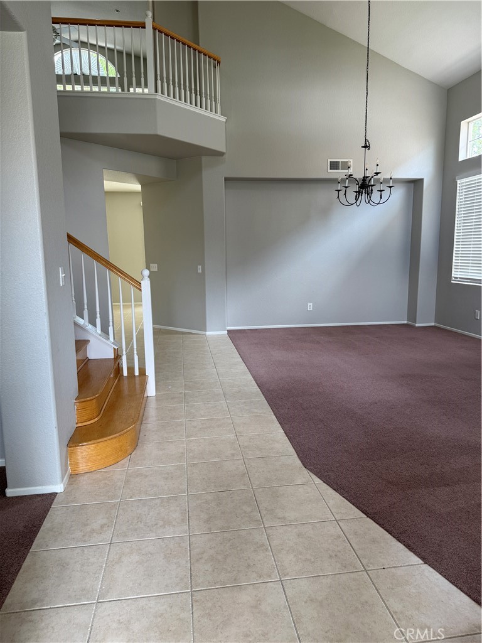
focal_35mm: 24
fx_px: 446
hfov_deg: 56.8
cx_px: 241
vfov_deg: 71.6
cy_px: 322
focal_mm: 6.76
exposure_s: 1/121
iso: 80
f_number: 1.78
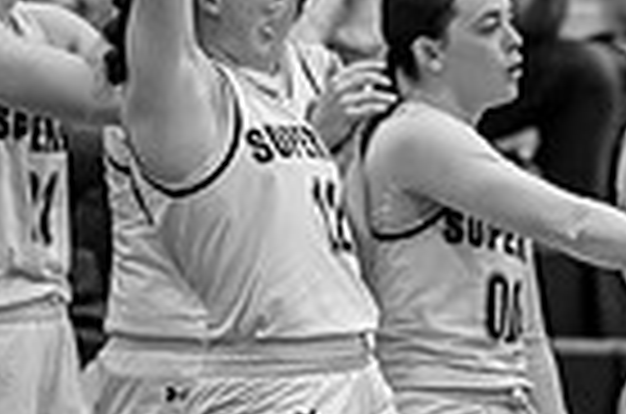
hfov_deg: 2.9
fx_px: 12283
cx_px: 370
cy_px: 236
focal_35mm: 708
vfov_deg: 1.9
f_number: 2.8
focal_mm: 150
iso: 1600
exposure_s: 1/640
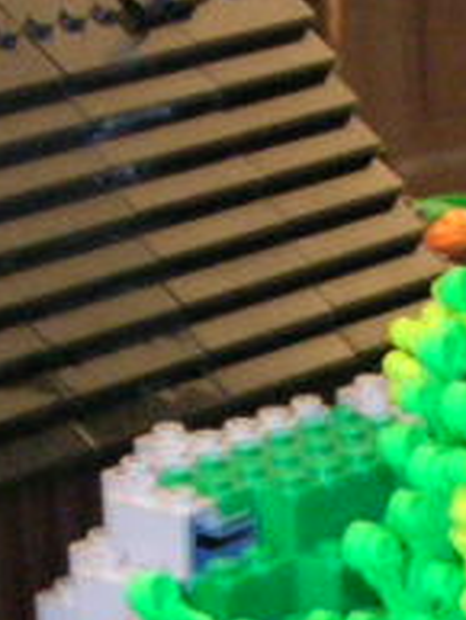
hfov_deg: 8.0
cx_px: 273
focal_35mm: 186
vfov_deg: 10.5
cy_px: 662
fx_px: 3335
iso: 199
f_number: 2.8
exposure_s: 1/6.3
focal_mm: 5.8
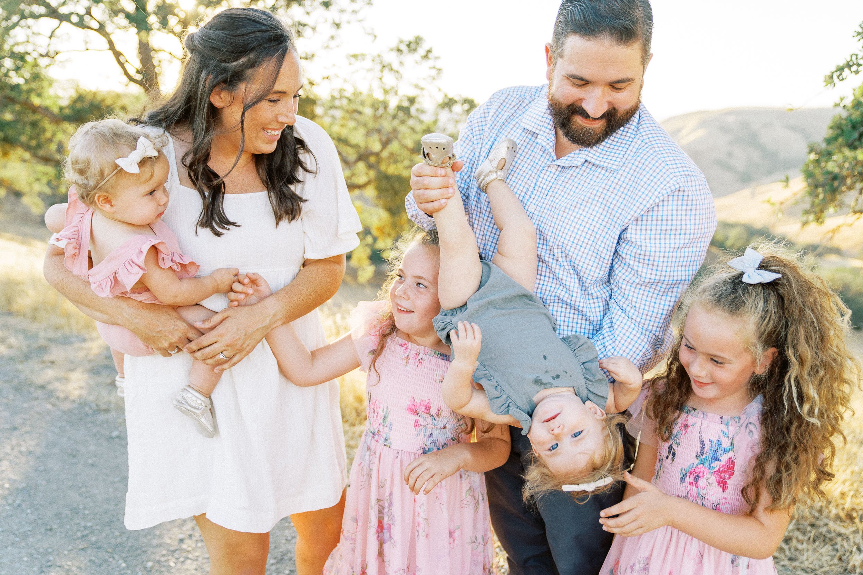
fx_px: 791
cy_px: 288
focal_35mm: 33
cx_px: 432
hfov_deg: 57.2
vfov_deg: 40.0
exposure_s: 1/800
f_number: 2.8
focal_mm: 33
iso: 400
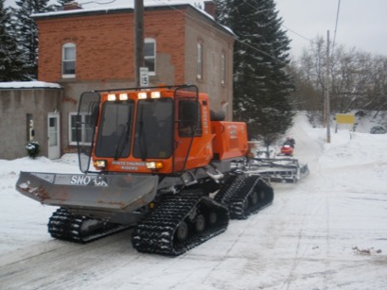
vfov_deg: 35.1
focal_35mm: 41
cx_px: 207
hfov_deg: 45.7
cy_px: 130
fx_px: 459
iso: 64
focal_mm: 6.3
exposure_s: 1/250
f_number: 3.5
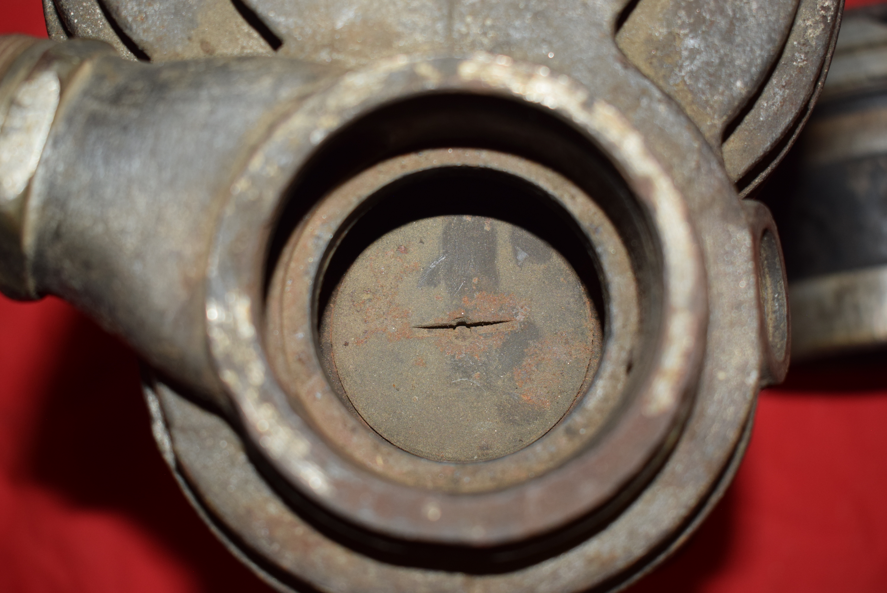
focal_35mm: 57
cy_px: 296
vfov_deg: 23.8
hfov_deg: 35.0
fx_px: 1405
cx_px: 444
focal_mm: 38
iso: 400
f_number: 5.6
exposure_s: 1/125
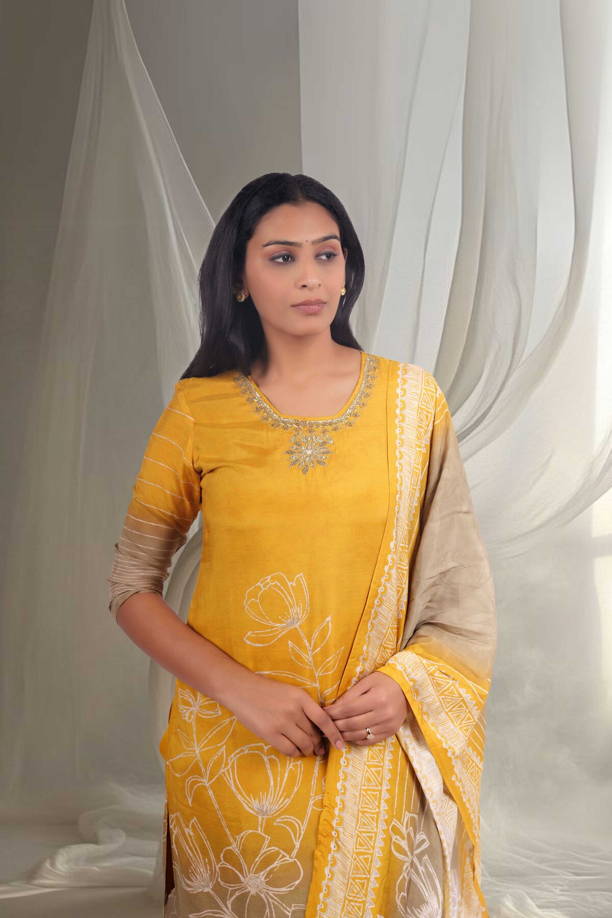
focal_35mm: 40
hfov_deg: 33.4
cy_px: 459
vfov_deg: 48.5
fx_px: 1020
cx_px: 306
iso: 320
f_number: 5
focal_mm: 40
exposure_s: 1/160
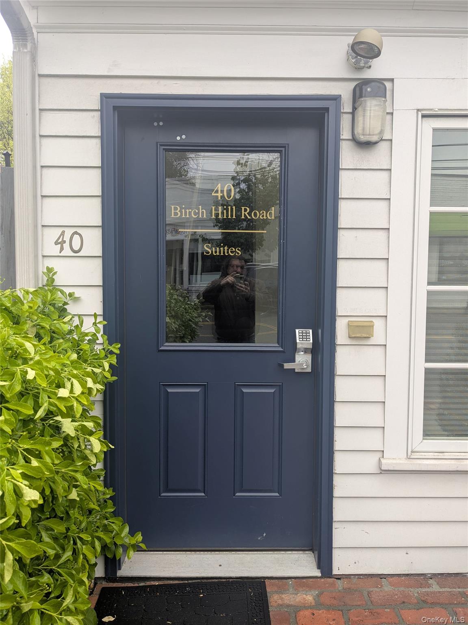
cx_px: 234
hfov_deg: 51.4
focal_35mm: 27
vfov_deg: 65.3
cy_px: 312
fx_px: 487
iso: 51
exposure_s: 1/160
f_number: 1.73
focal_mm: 4.38
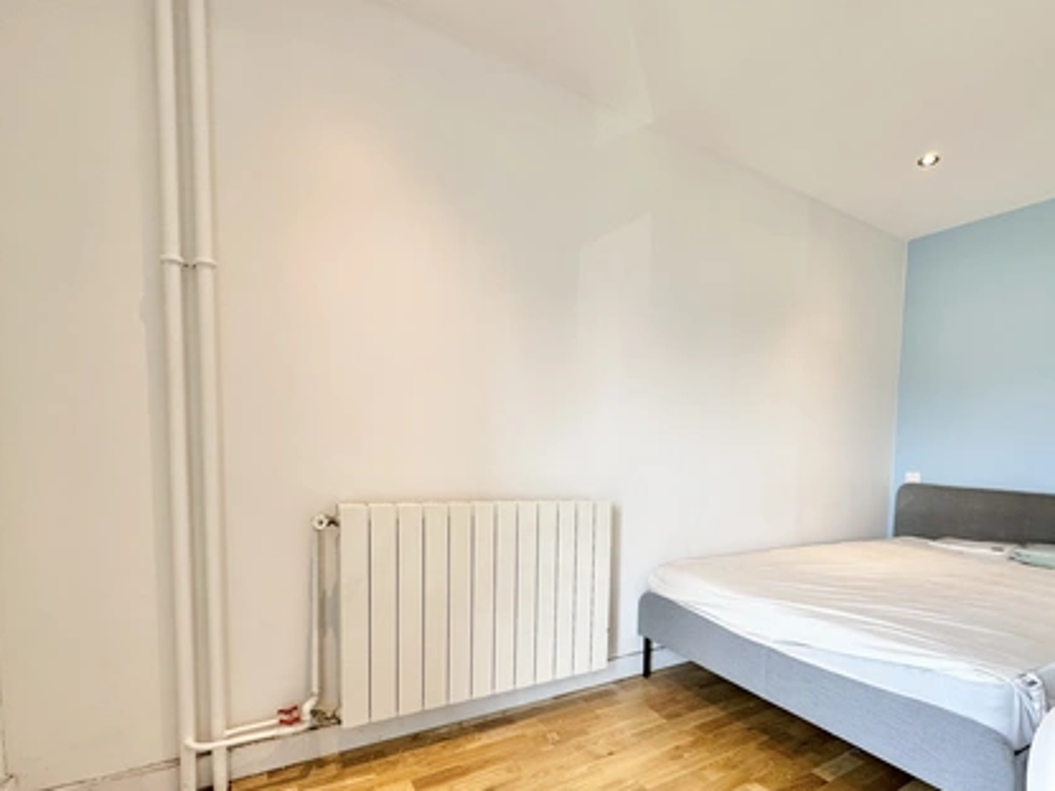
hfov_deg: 87.0
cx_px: 614
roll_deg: -1.5
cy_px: 496
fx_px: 548
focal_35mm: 18
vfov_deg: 70.4
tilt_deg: -3.9
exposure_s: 1/99
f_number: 2.2
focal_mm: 2.22
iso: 80
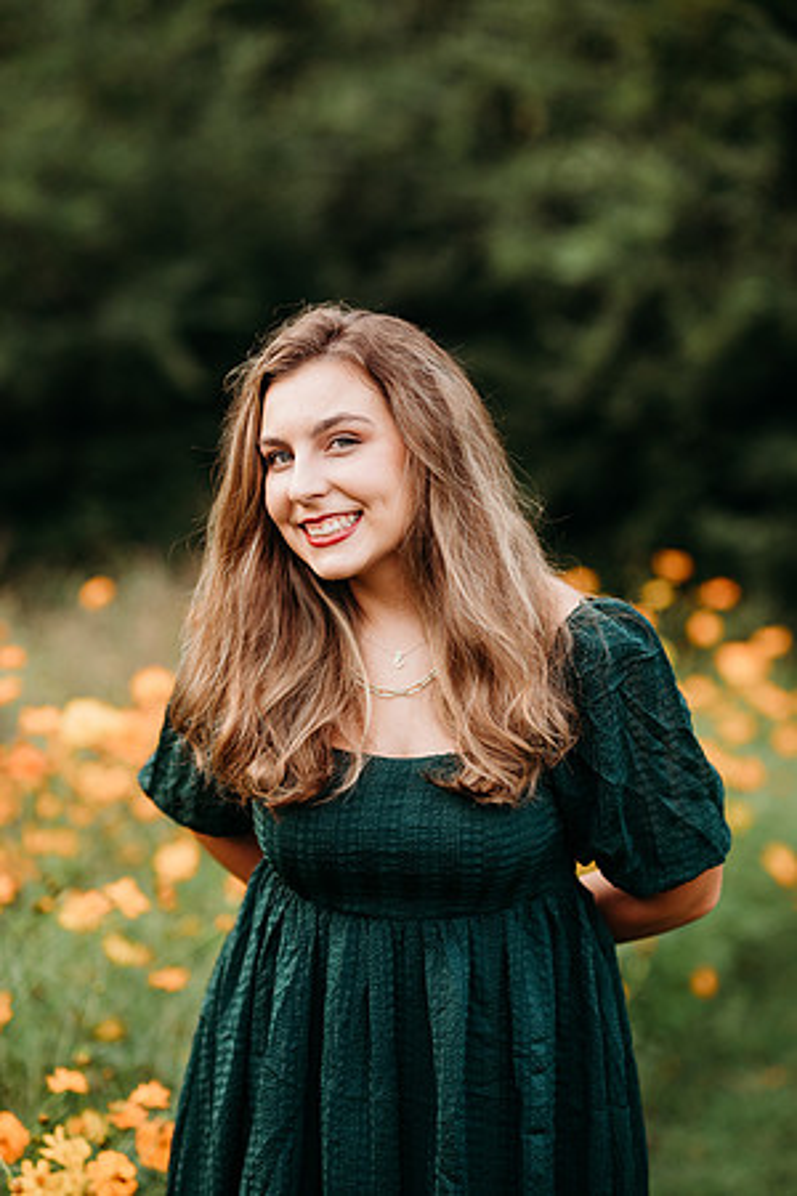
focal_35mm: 85
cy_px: 598
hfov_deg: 16.1
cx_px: 398
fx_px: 2822
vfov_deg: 23.9
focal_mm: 85
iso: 100
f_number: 2.2
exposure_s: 1/500
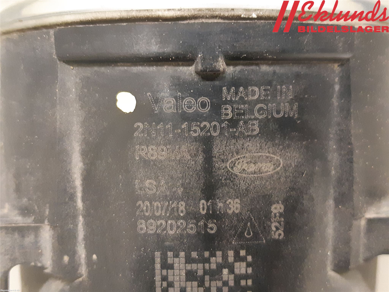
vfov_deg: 53.1
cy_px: 146
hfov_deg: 67.3
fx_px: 292
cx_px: 194
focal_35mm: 26
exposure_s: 1/25
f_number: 1.7
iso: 400
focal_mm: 3.93
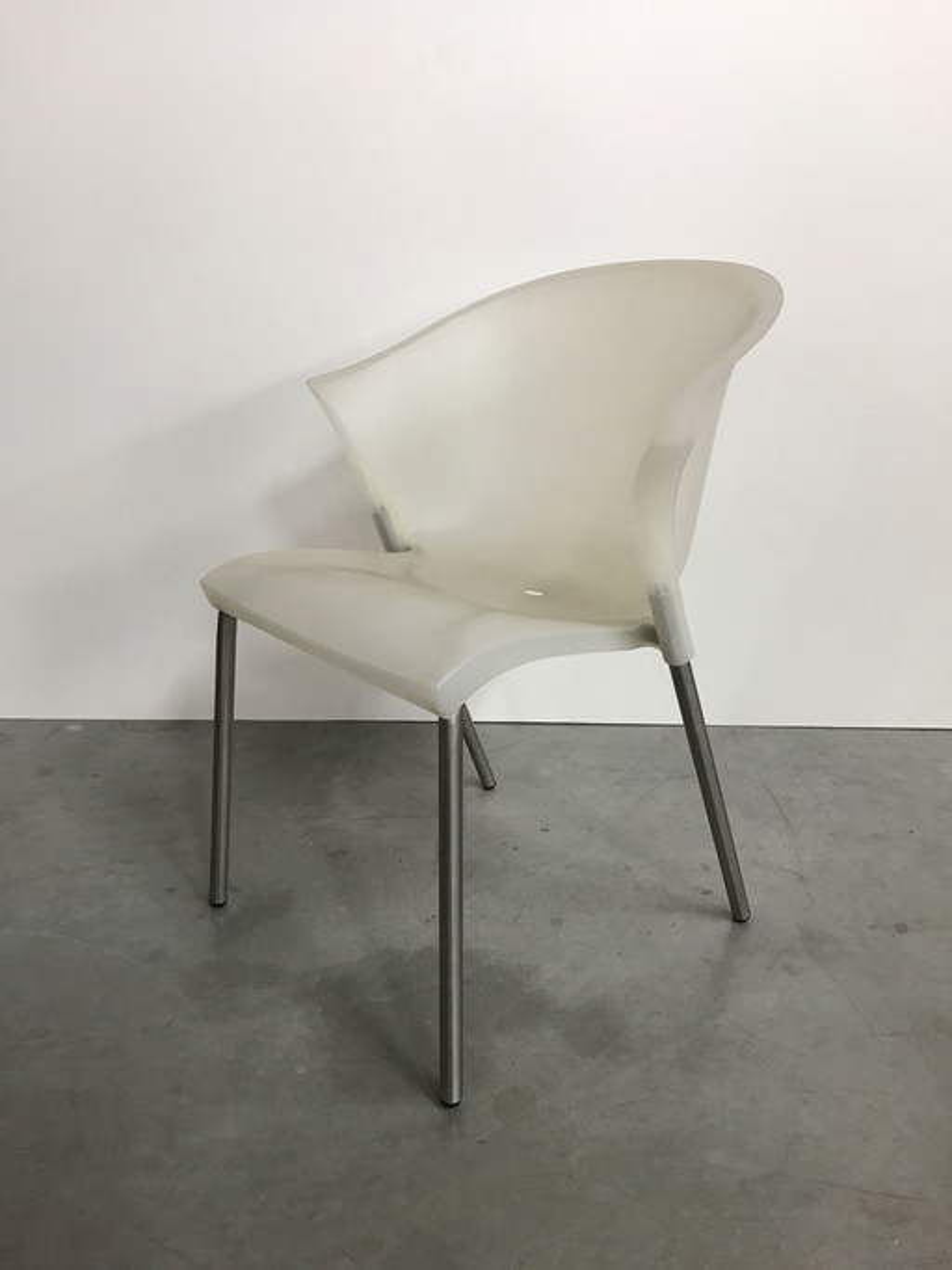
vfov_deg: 63.5
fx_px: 1027
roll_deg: +0.1
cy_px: 635
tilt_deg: -17.1
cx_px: 476
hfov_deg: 49.7
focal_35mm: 28
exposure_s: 1/17
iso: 32
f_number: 1.8
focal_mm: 3.99
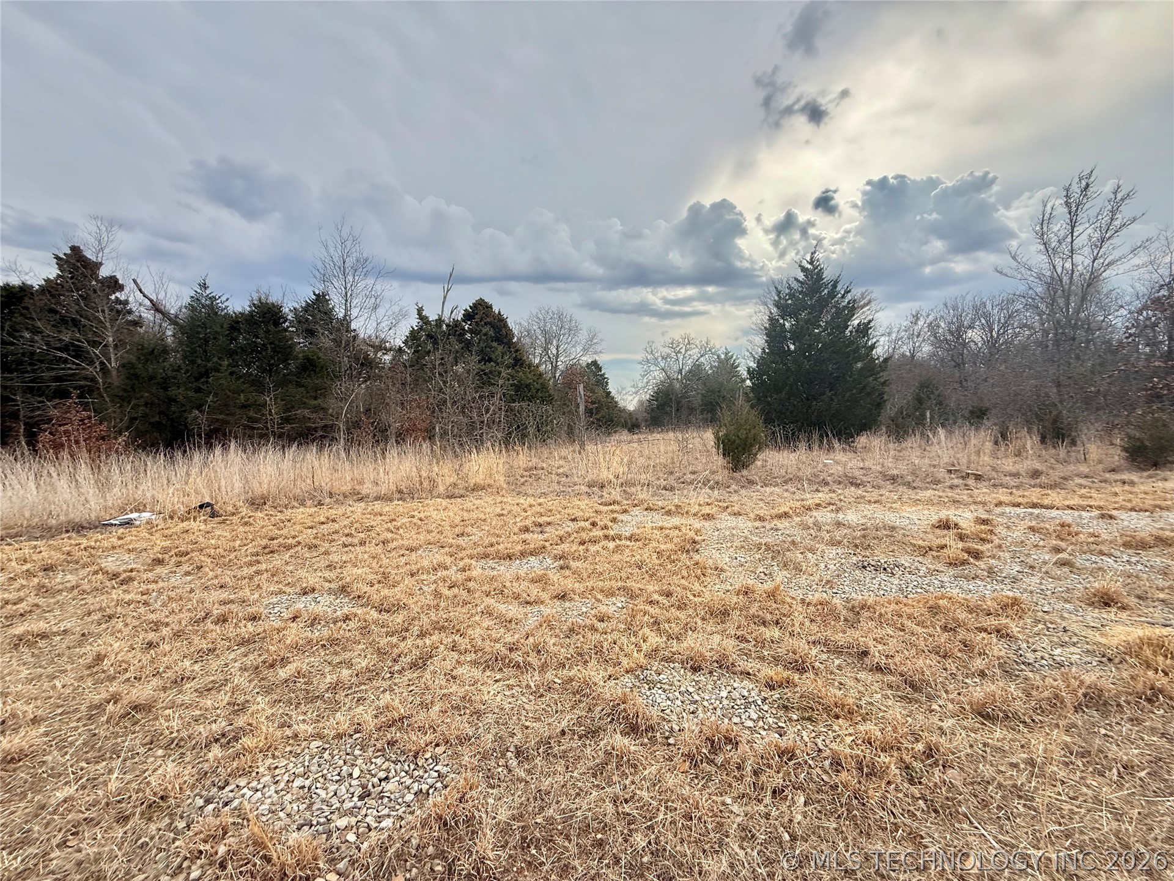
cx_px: 587
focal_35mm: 14
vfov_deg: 85.7
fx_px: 475
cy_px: 440
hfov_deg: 102.1
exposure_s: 1/1125
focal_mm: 2.22
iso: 50
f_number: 2.2
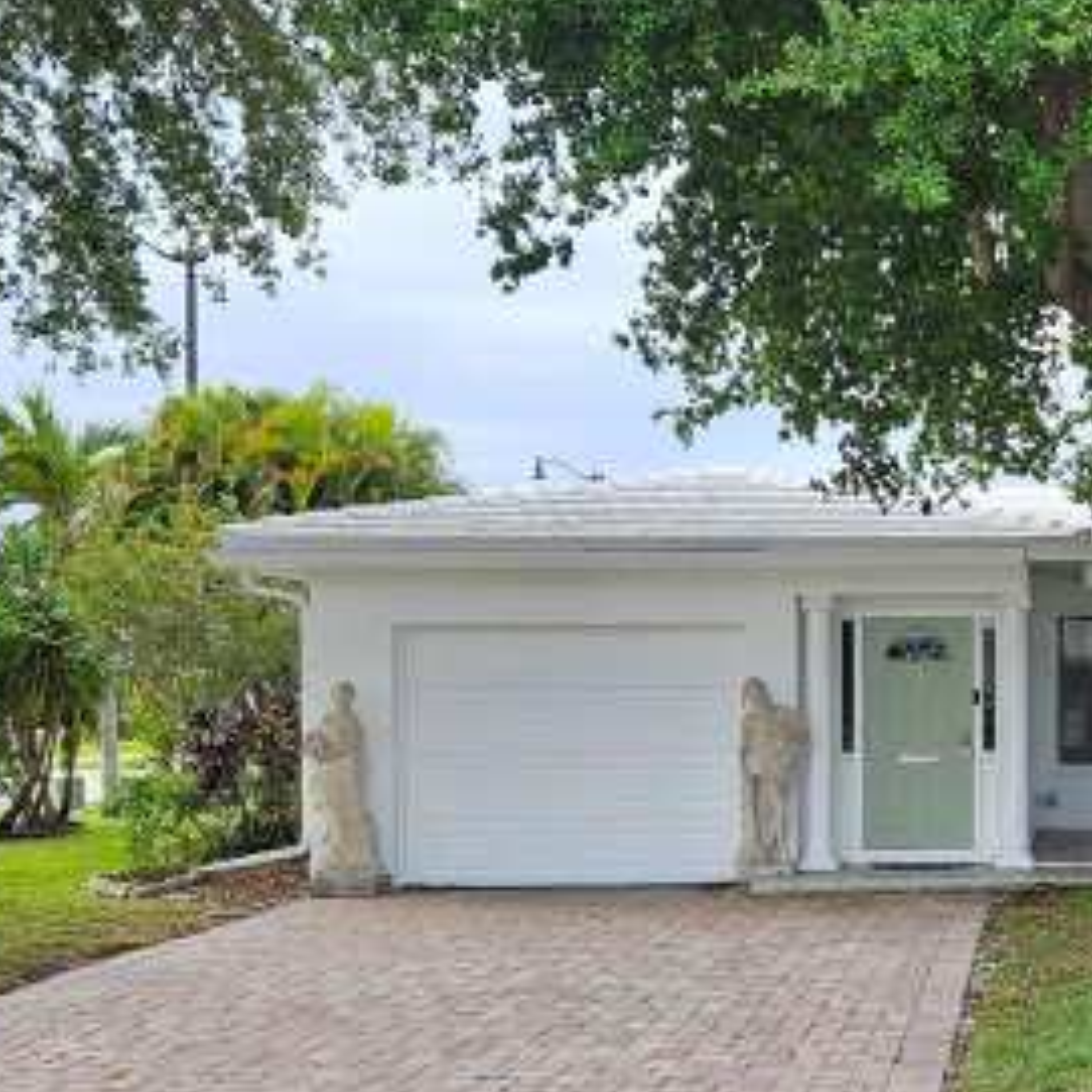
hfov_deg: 26.6
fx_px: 2141
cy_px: 661
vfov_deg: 28.5
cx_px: 1165
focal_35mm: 60
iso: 25
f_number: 1.8
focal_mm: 5.4
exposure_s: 1/475
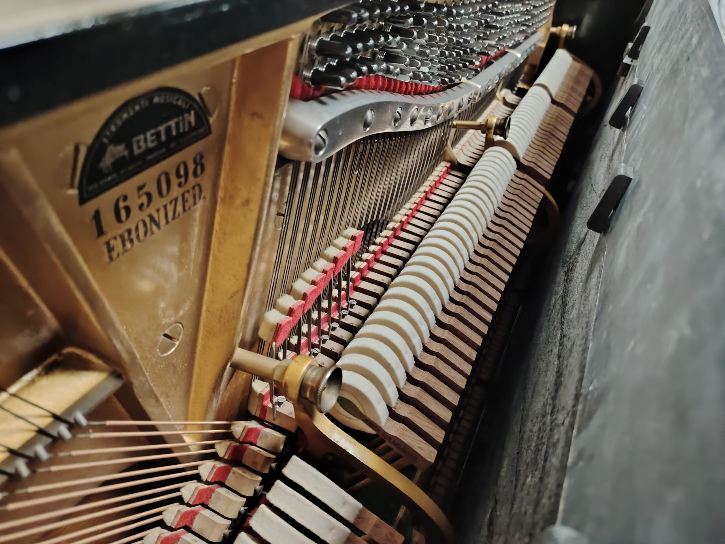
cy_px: 272
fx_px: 503
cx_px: 362
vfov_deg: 56.8
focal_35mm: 24
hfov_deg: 71.6
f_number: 1.75
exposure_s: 1/100
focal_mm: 5.25
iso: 5772
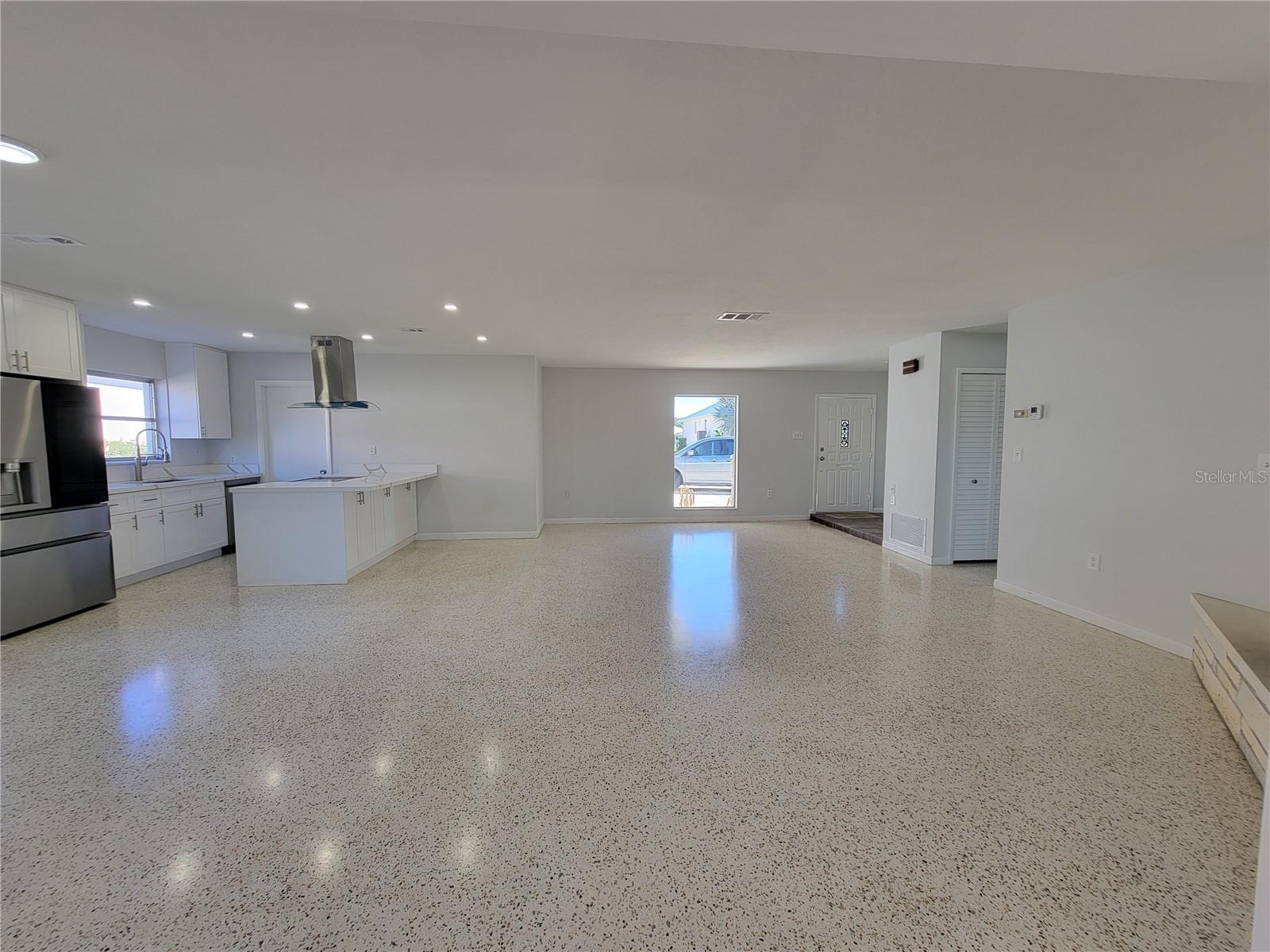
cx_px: 635
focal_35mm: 13
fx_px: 477
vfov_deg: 89.9
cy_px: 476
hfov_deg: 106.2
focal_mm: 2.2
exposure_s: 1/60
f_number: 2.2
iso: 64
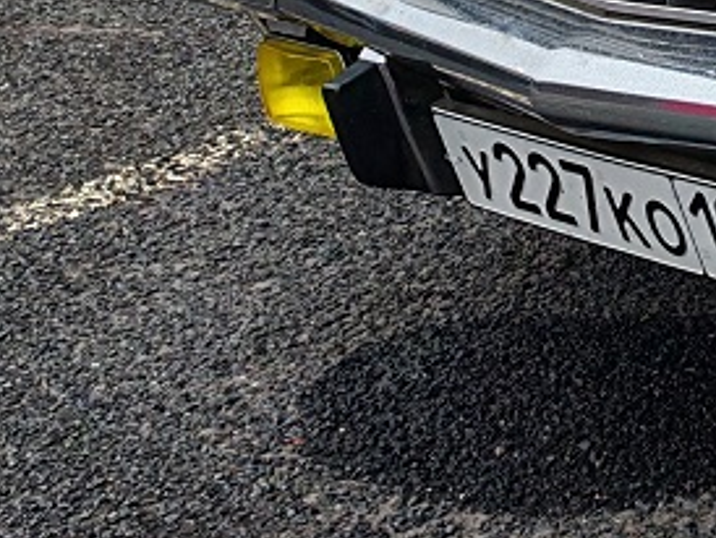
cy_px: -478
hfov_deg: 12.0
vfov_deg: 10.0
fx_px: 2878
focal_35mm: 139
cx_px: 1586
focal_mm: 6.83
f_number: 2
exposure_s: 1/760
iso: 100
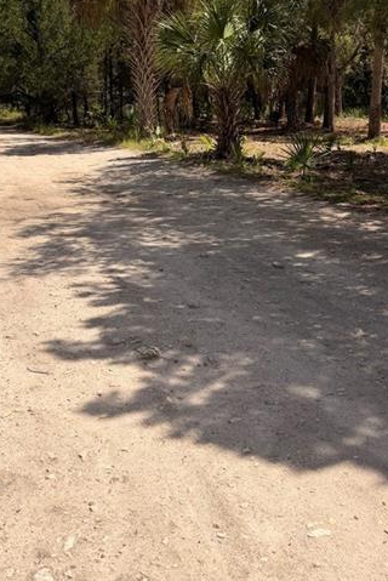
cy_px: 165
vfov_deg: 47.1
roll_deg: +1.1
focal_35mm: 40
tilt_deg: -6.0
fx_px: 646
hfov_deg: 33.4
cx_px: 181
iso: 80
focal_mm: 6.76
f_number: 1.78
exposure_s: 1/7353
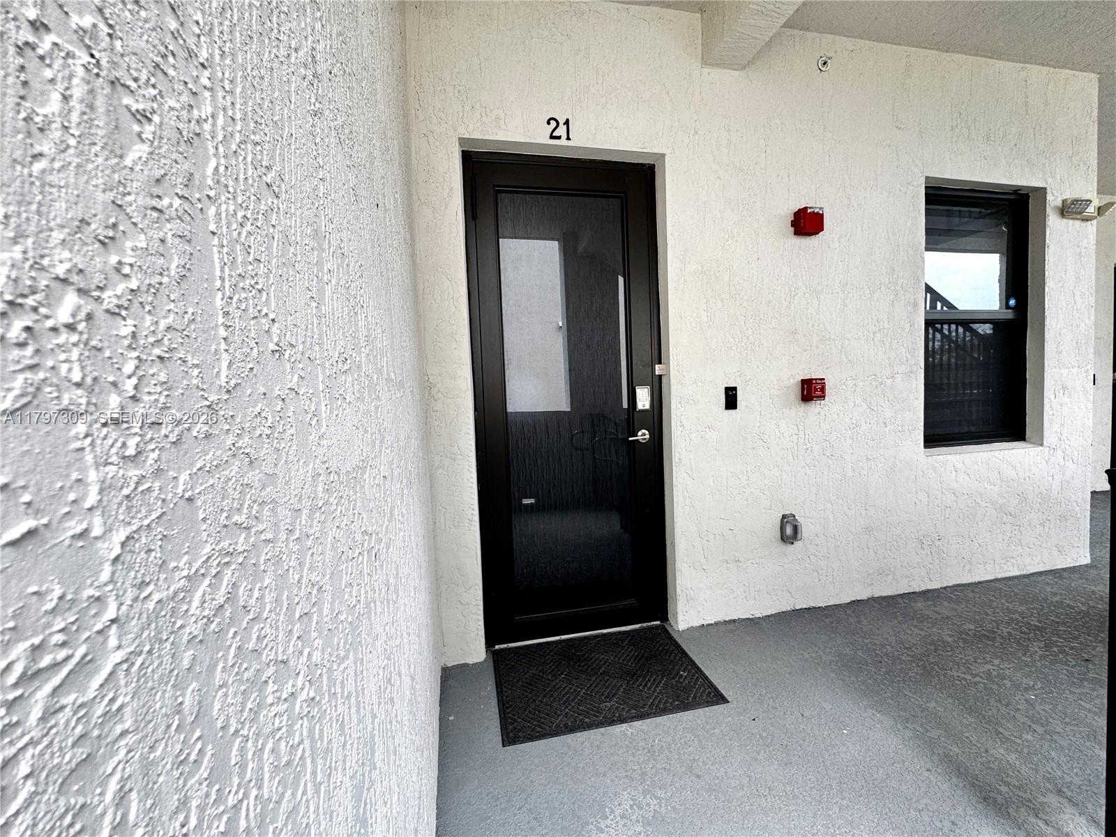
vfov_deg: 85.7
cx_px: 558
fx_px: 451
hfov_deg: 102.1
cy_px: 418
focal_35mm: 14
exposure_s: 1/99
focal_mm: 2.22
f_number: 2.2
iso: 100
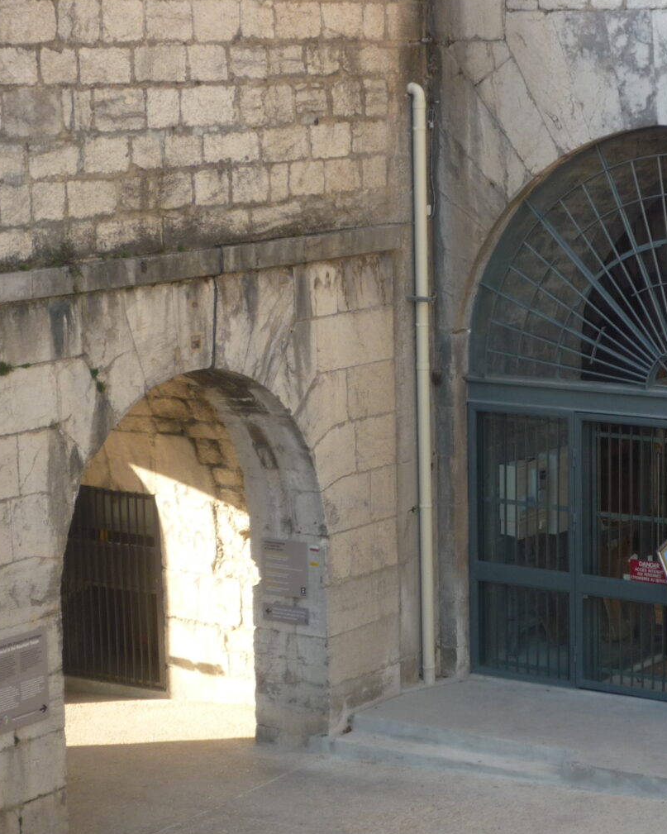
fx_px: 2567
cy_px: 472
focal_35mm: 104
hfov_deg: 14.7
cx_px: 531
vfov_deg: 18.4
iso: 100
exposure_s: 1/80
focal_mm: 12.2
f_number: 4.9
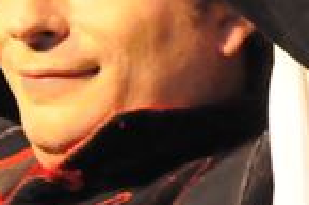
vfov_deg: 1.6
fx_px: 7423
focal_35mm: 867
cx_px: 616
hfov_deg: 2.4
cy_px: -50
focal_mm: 105
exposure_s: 1/10
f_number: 5.6
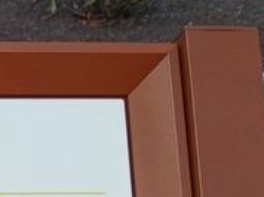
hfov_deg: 14.3
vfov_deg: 11.5
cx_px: -254
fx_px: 891
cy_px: 382
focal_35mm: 117
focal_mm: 3.98
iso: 20
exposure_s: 1/309
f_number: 1.8
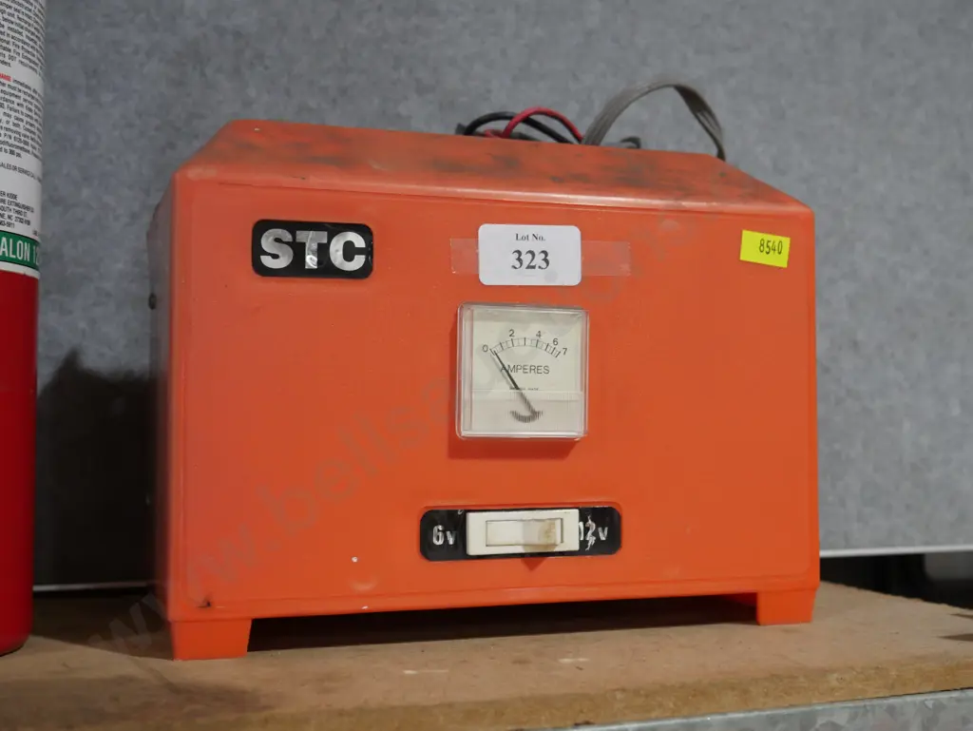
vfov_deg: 32.9
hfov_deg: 42.9
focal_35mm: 44
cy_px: 366
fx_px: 1237
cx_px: 486
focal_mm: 22
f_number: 4.7
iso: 1250
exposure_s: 1/60
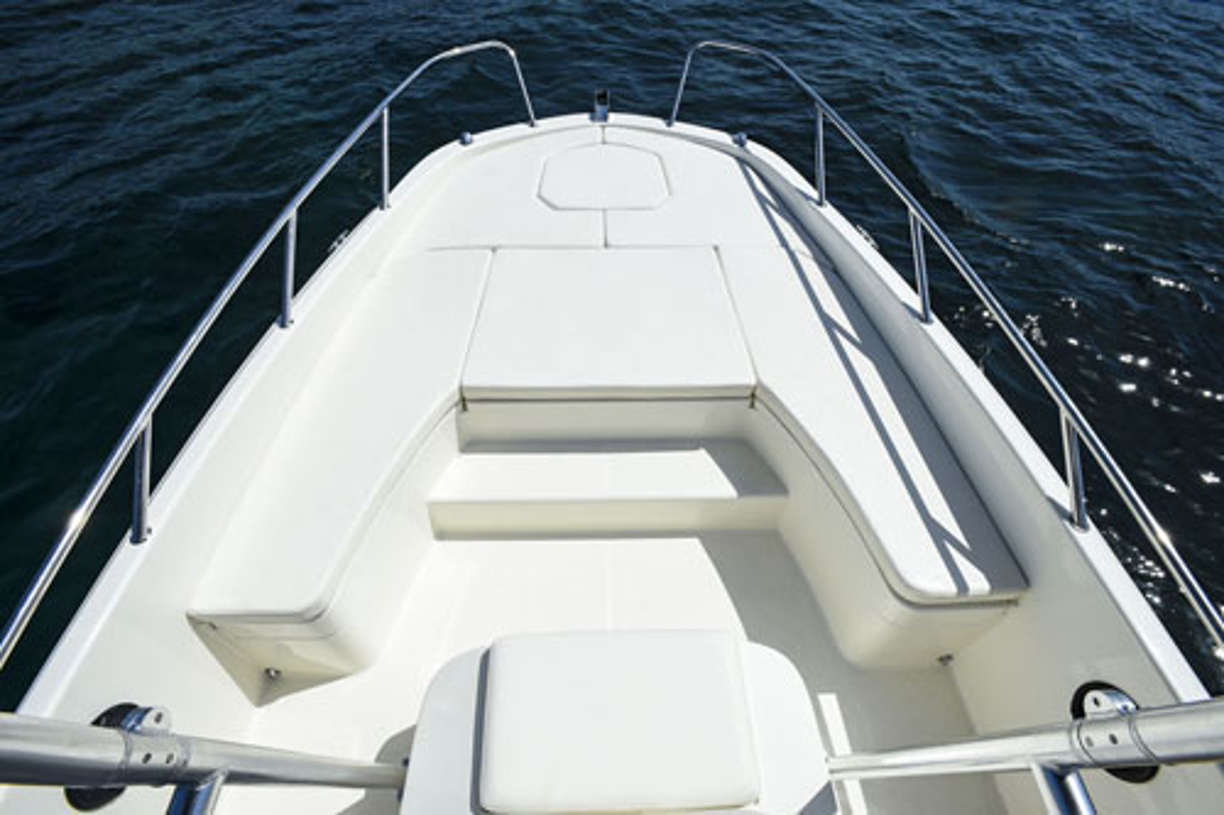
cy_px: 408
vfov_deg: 70.4
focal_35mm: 17
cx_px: 612
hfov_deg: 93.3
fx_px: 578
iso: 200
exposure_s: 1/250
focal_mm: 17
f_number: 14
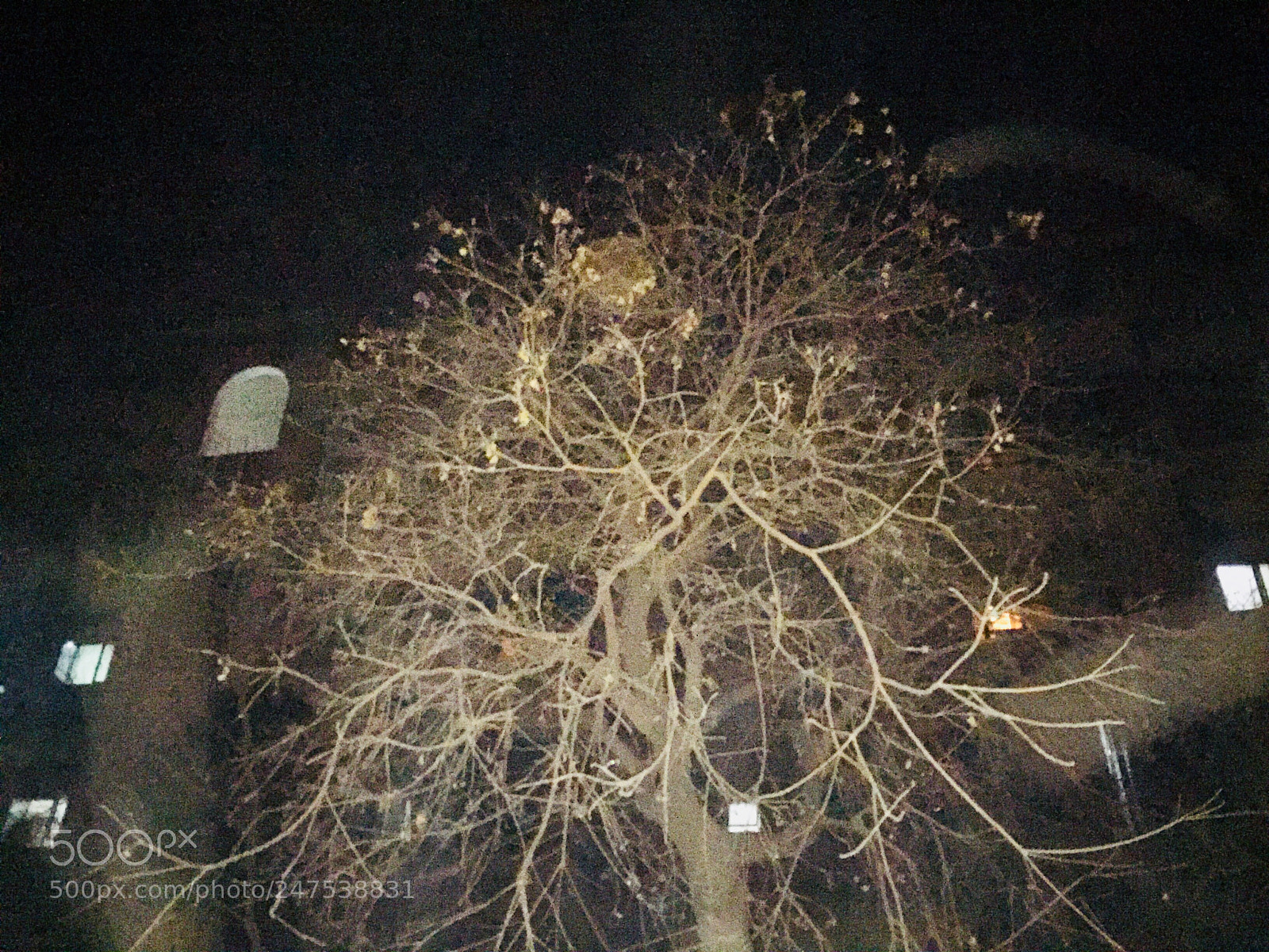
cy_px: 476
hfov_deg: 61.7
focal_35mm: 29
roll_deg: -1.8
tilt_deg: +30.4
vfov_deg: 48.2
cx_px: 634
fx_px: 1063
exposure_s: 1/17
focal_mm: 4.15
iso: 2000
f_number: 2.2
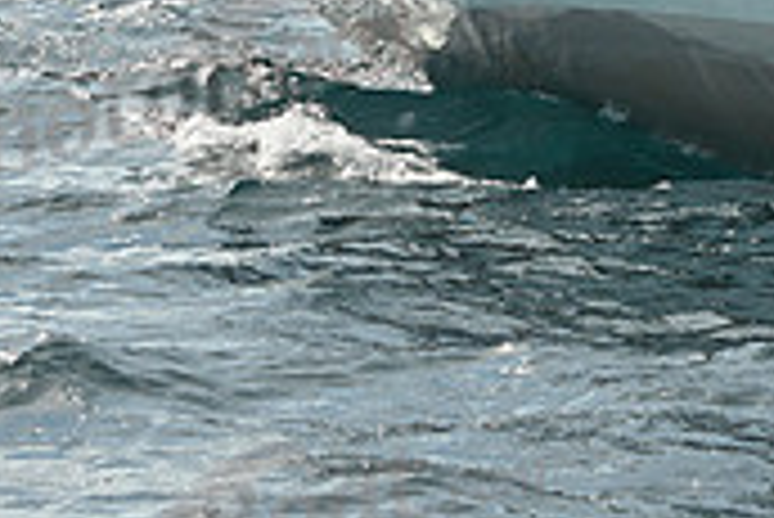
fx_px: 5078
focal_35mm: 236
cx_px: 783
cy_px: -218
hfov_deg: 8.7
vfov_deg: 5.8
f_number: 10
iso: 320
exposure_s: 1/1000
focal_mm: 70
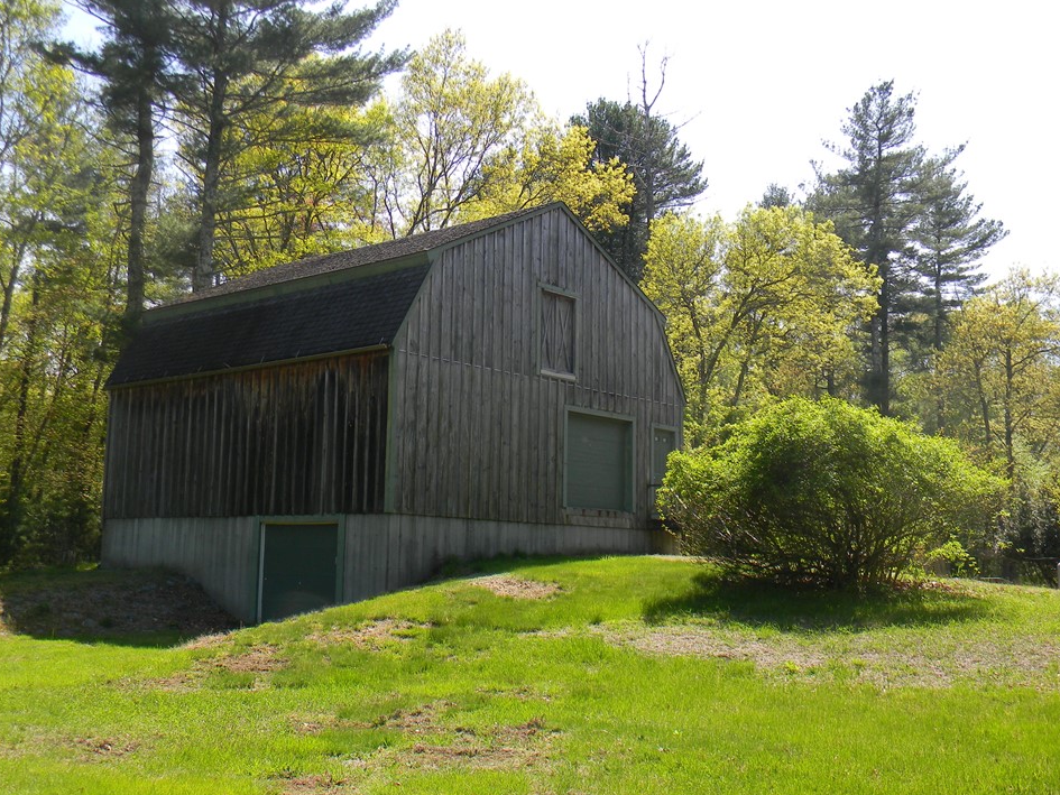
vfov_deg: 36.8
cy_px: 392
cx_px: 492
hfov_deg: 47.8
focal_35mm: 39
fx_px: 1194
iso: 80
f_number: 3.7
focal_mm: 6.4
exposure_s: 1/377
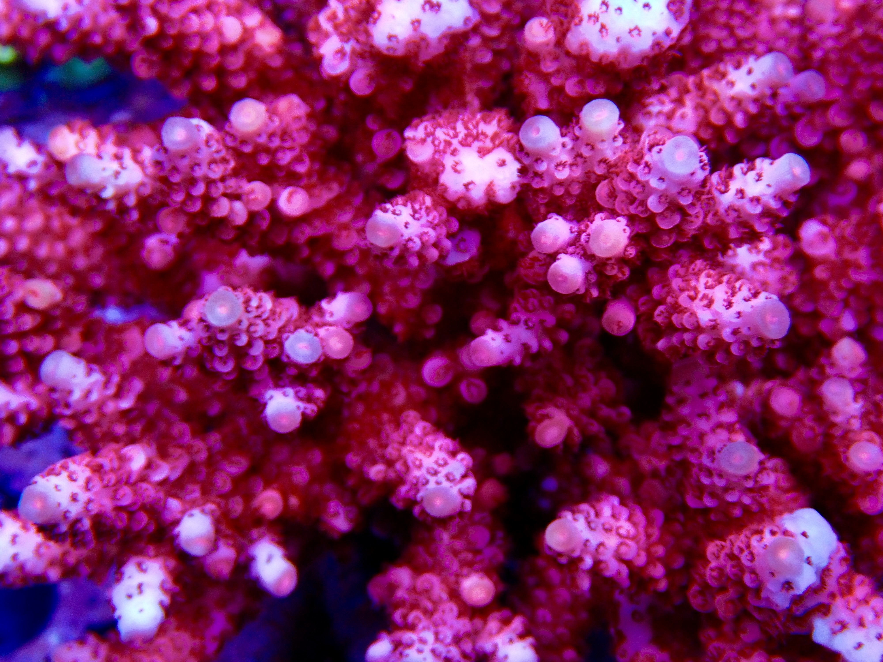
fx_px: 1479
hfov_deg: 33.2
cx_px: 442
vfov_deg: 25.2
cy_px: 331
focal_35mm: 58
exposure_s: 1/125
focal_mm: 10.35
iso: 200
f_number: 5
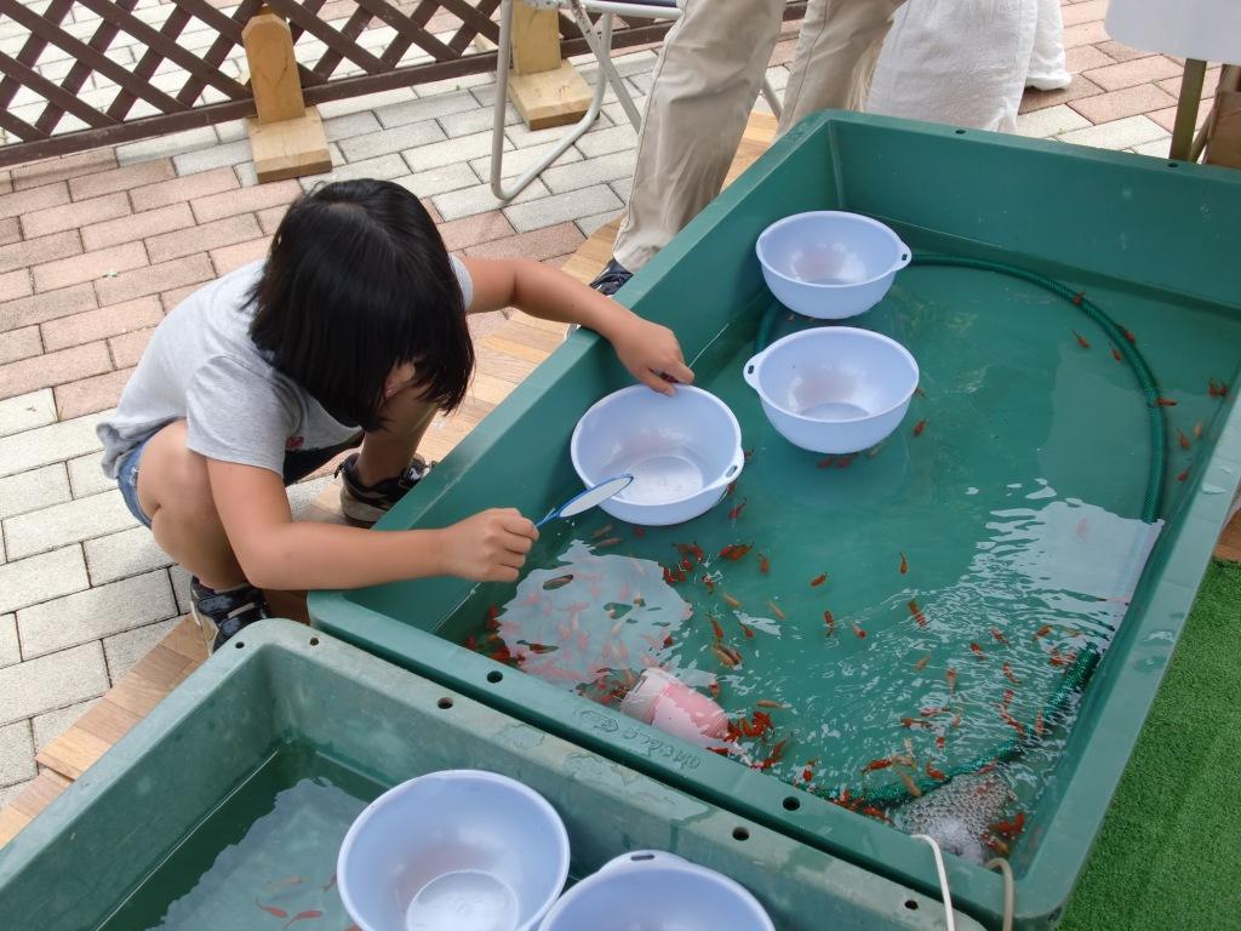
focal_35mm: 43
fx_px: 1542
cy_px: 466
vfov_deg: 33.6
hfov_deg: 43.9
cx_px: 620
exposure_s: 1/320
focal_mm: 7.6
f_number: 3.1
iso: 64
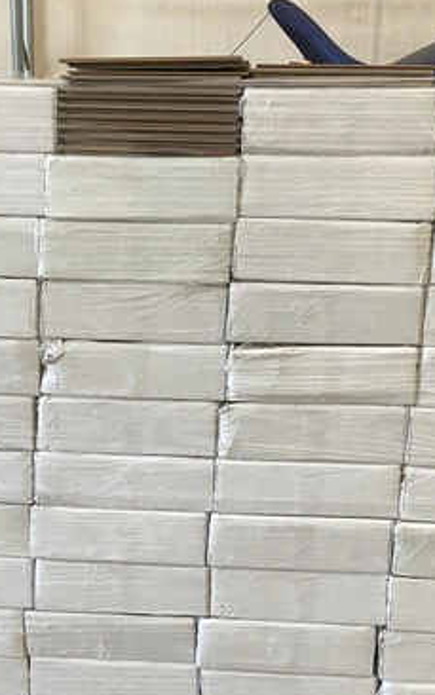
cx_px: 171
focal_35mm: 63
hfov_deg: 20.6
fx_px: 1194
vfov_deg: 32.4
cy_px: 423
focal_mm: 3
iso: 20
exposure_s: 1/133
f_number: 1.8
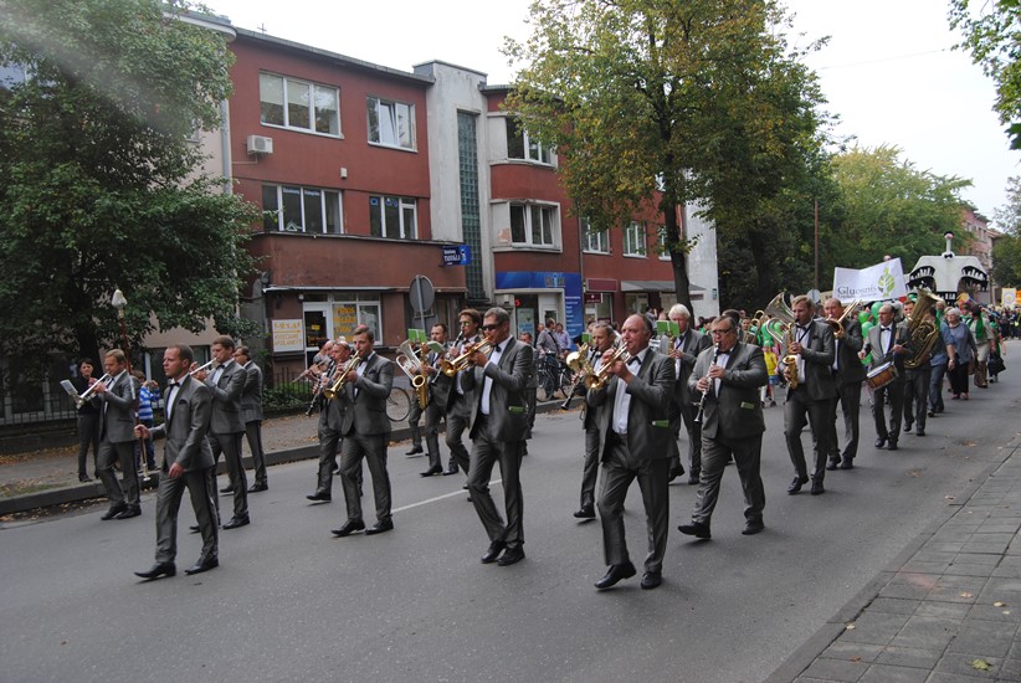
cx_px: 510
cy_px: 342
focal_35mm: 30
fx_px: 852
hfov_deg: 61.9
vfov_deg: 43.7
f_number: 5.6
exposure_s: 1/125
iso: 110
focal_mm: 20
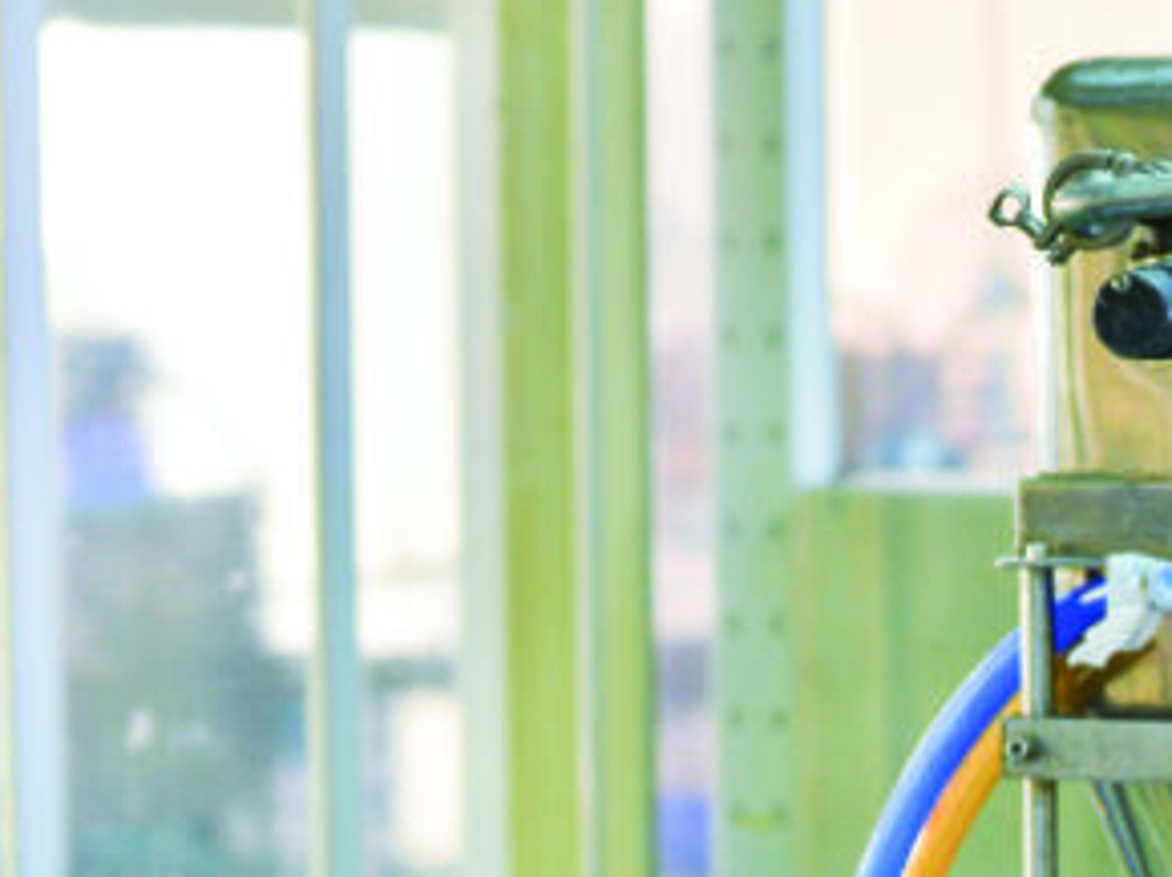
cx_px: 1770
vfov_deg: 5.1
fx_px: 9777
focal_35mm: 289
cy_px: 1200
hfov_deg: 6.8
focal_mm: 85
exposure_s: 1/125
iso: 400
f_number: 2.8
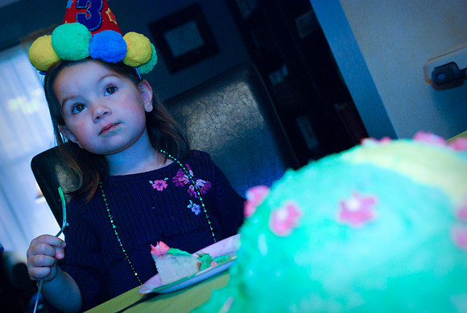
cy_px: 156
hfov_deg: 35.0
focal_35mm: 57
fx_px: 740
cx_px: 234
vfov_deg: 23.8
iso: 800
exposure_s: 1/60
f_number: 5
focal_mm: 38
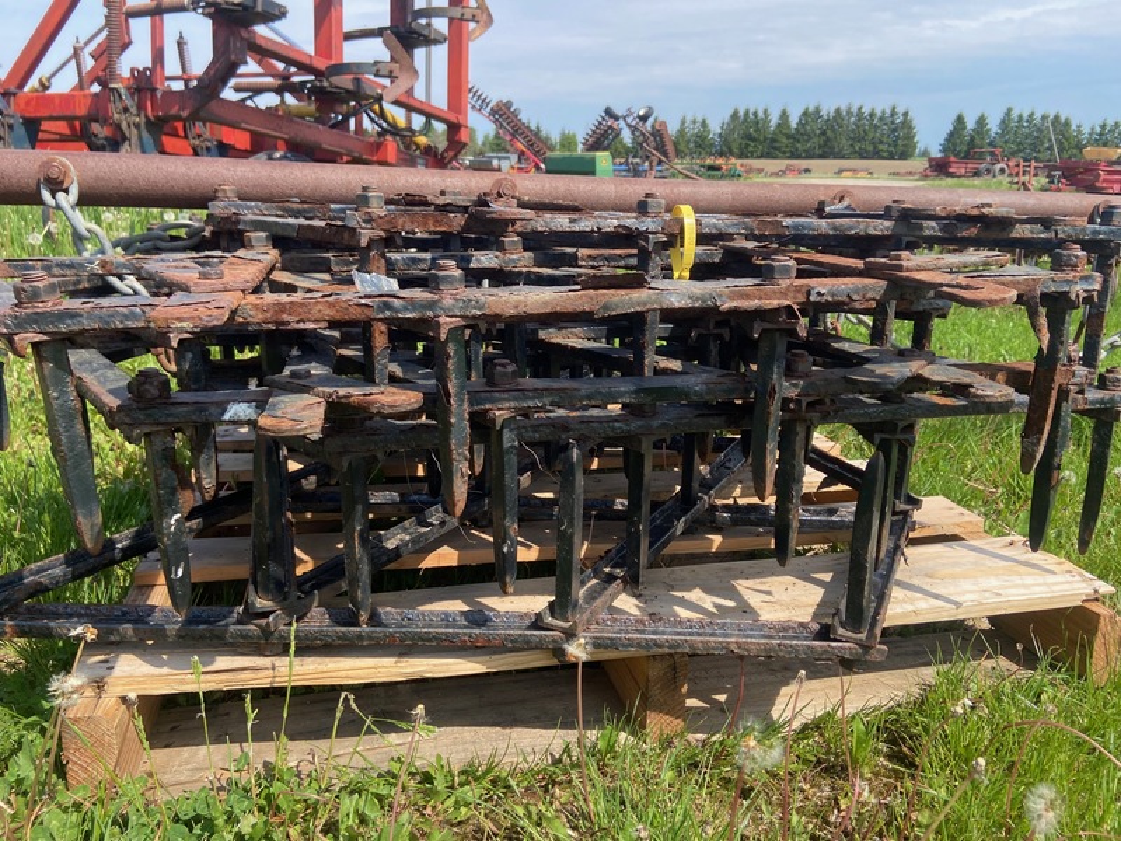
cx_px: 560
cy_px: 420
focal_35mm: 26
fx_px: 842
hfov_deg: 67.3
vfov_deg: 53.1
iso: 32
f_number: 1.8
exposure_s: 1/1330
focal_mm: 4.25
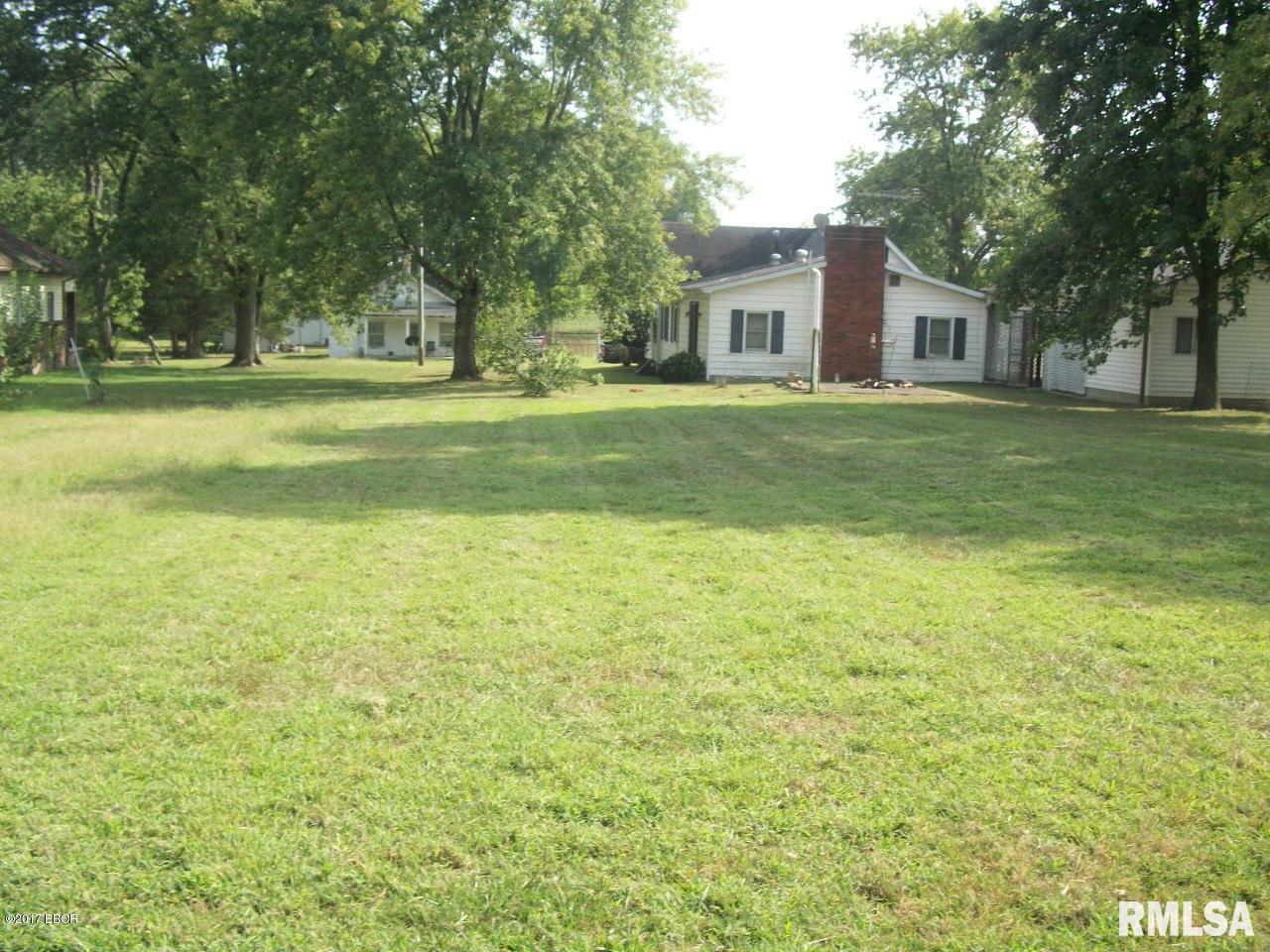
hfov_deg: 46.8
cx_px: 635
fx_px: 1468
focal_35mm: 40
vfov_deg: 36.0
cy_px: 476
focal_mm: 7.1
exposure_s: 1/60
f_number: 9.9
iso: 80
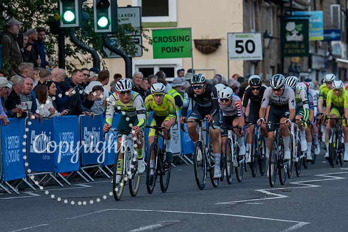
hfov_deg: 6.8
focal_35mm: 304
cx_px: 96
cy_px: 125
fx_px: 2935
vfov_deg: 4.5
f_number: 3.5
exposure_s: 1/800
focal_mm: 144
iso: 1000
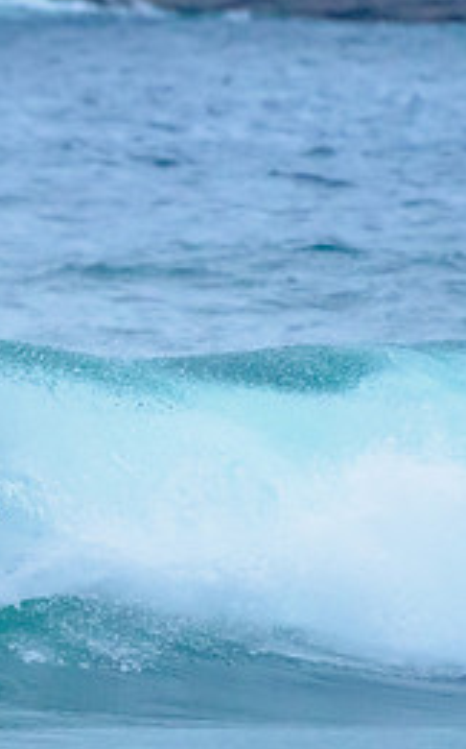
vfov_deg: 1.5
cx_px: -378
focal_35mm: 1395
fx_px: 28409
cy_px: 380
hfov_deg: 0.9
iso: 3200
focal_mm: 500
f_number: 5.6
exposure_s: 1/2000
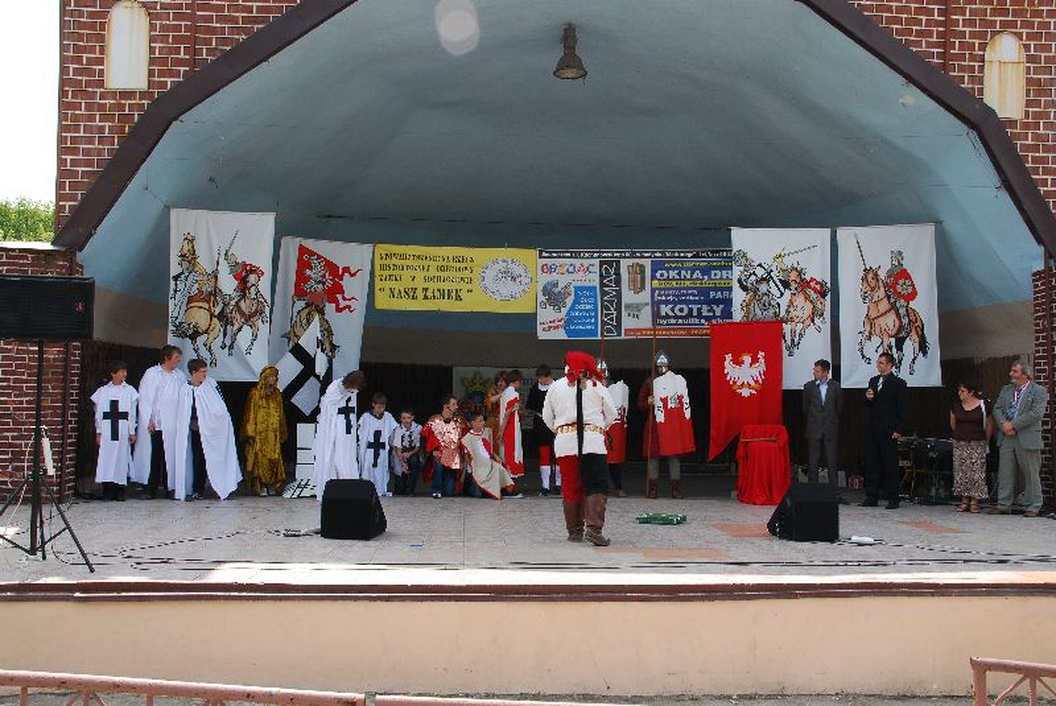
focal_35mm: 33
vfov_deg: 40.0
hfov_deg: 57.2
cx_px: 528
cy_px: 353
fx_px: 969
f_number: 9
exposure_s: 1/100
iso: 200
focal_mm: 22
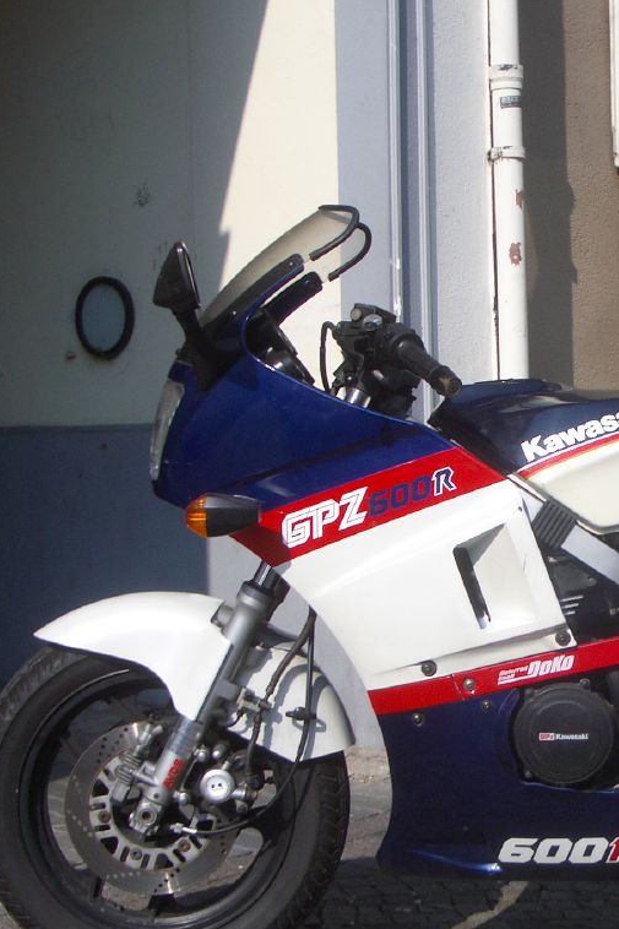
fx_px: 1858
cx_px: 609
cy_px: 567
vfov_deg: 28.0
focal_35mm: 72
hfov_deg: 18.5
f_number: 4.6
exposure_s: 1/500
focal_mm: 6.8
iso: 50
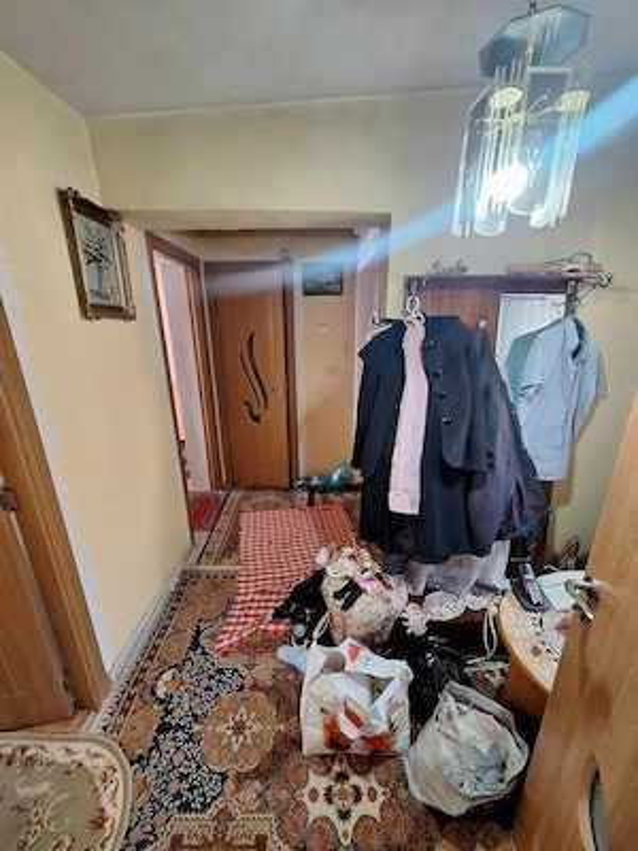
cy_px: 426
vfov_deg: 106.2
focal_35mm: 13
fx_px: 319
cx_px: 319
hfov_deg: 89.9
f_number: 2.2
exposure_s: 1/25
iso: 250
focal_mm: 1.74
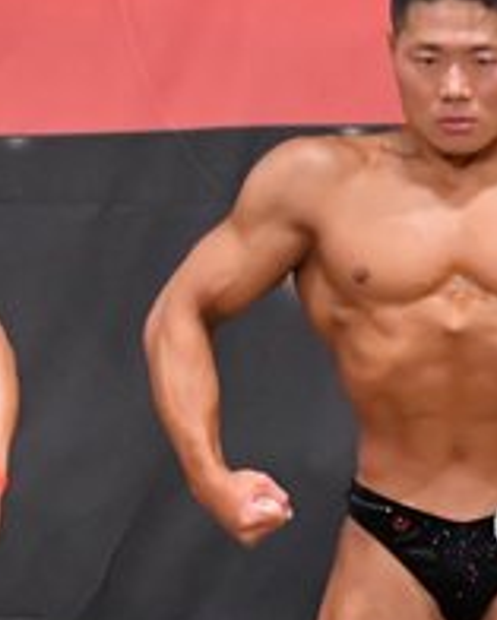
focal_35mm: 804
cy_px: 560
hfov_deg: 1.9
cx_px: 413
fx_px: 14771
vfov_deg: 2.4
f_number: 5.6
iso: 6400
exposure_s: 1/400
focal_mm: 145
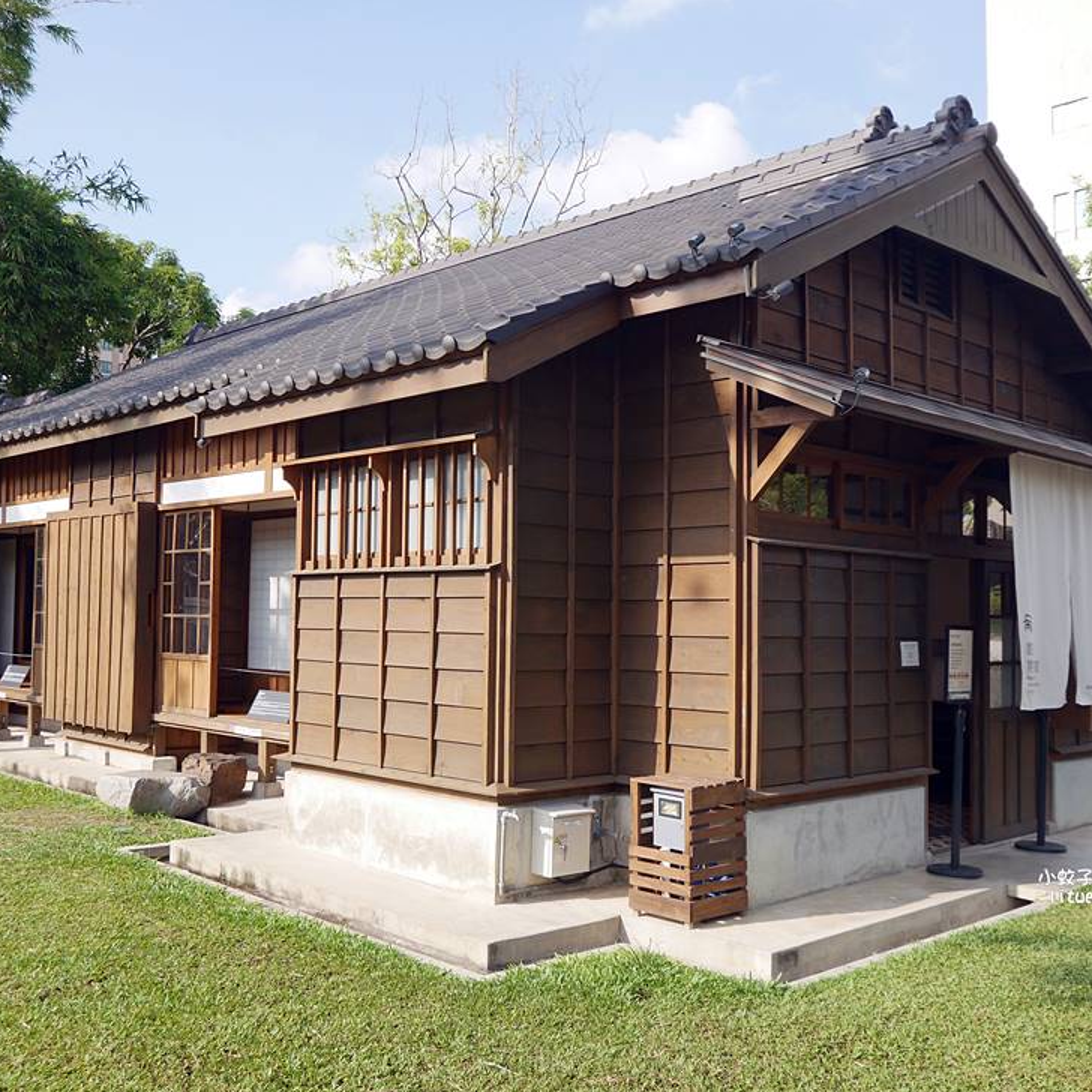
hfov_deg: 48.3
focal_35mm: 34
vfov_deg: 48.4
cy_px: 560
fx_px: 1213
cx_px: 476
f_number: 4.5
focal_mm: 14
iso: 200
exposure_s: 1/640
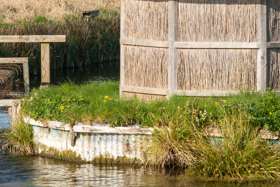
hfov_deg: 7.8
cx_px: 118
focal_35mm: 264
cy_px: 5
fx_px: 2054
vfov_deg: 5.2
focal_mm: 86
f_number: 11
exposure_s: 1/200
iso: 200
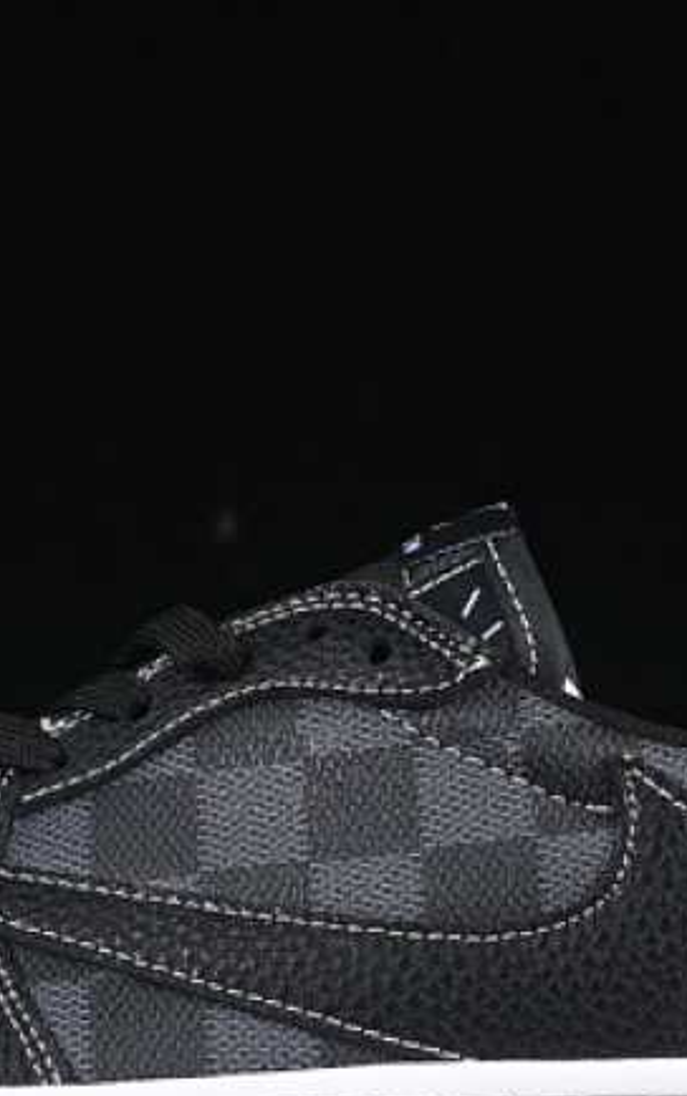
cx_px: 167
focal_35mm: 190
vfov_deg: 11.0
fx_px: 5681
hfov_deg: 6.9
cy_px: 684
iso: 160
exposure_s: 1/50
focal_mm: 50
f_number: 6.3
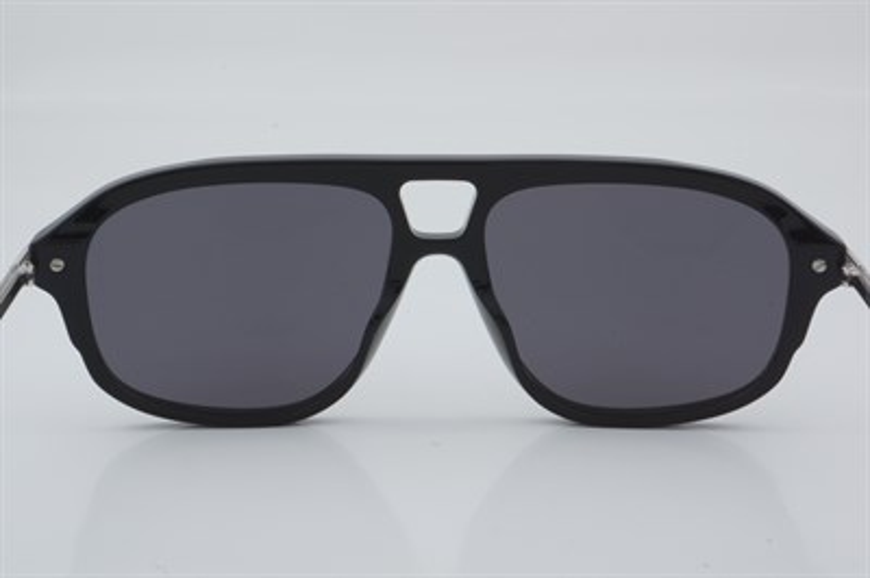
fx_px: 1811
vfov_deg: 18.2
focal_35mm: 75
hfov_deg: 27.0
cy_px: 289
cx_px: 435
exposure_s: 1/4
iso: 100
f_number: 29
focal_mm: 50
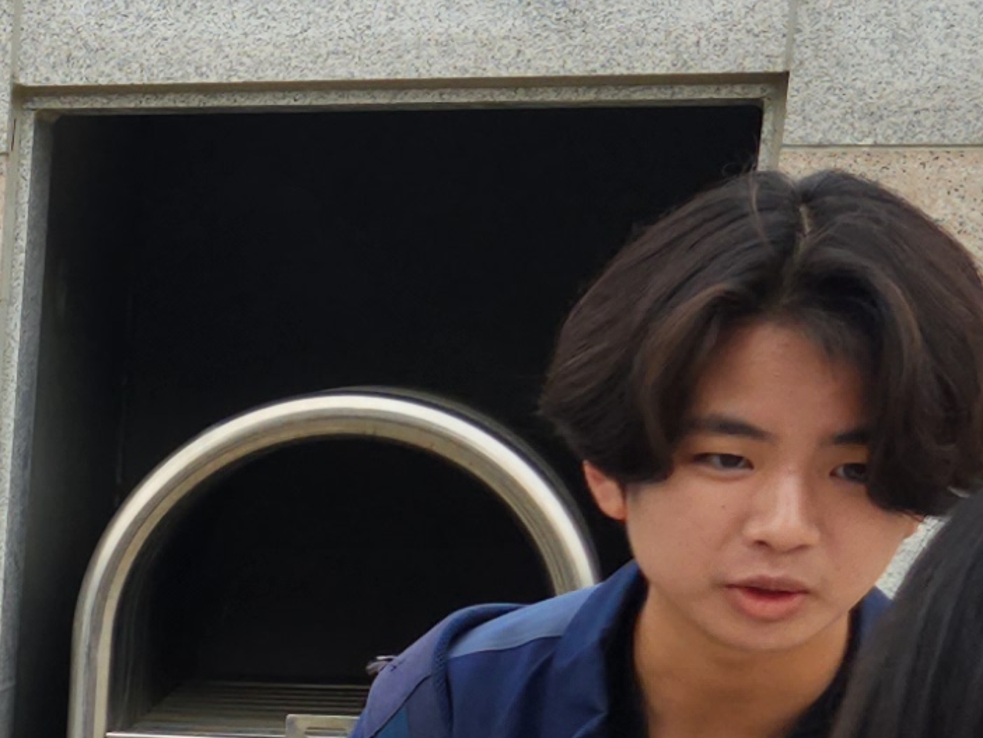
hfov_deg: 13.4
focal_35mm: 131
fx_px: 3721
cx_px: -829
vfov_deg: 10.9
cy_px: 1074
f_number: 1.8
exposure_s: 1/298
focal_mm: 5.4
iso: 20
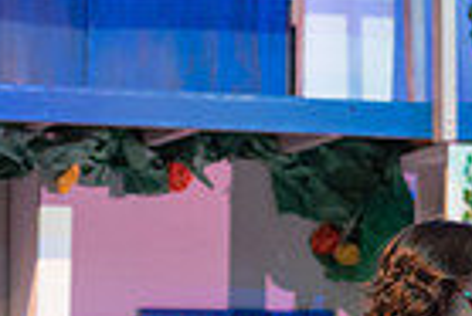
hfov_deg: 4.8
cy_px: 533
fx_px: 5578
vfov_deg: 3.2
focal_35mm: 425
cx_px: 839
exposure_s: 1/250
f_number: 2.8
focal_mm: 102
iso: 2000
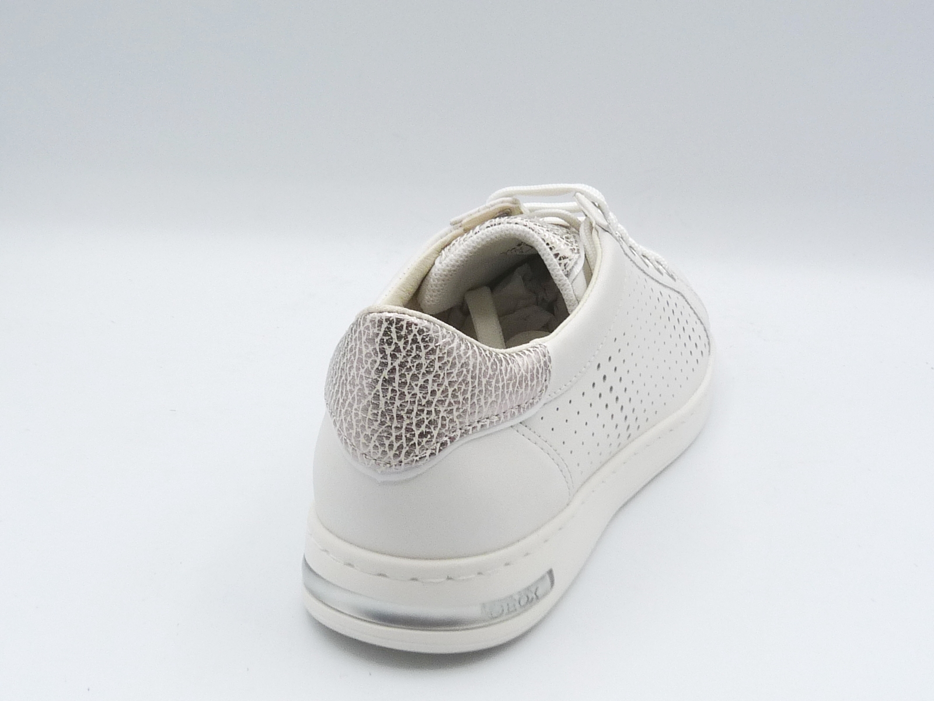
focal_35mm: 48
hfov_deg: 39.7
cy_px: 350
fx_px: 1295
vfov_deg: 30.3
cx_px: 467
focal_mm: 4.8
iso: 100
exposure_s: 1/200
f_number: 5
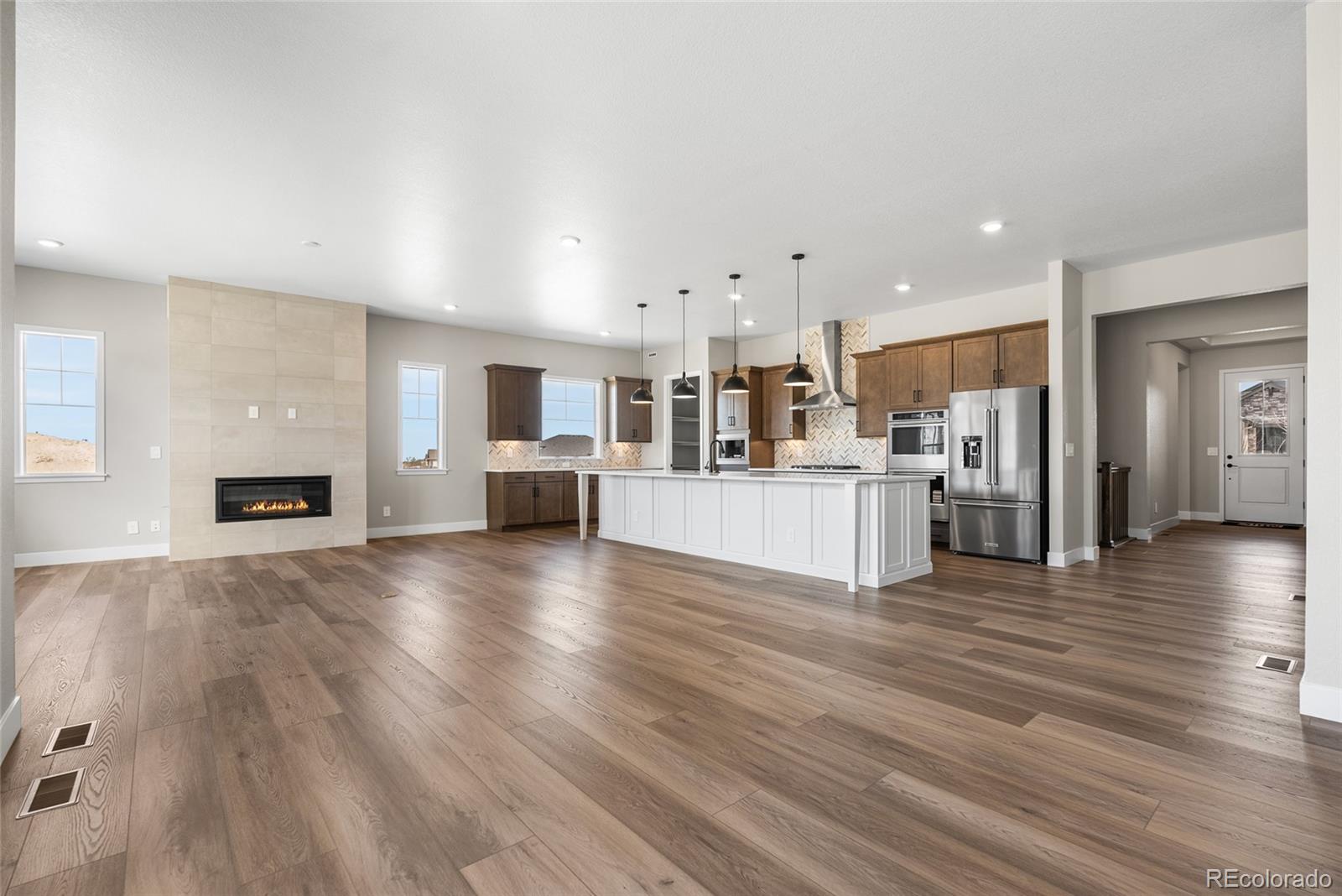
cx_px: 671
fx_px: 597
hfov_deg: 96.7
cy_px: 448
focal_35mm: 16
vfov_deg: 73.8
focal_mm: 16
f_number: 8
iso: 200
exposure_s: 1/400
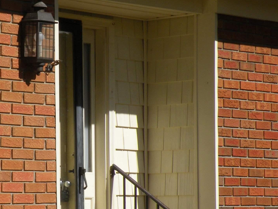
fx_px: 1614
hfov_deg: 9.8
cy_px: 161
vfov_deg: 7.4
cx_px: 46
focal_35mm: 201
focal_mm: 16.4
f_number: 8
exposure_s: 1/310
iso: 64
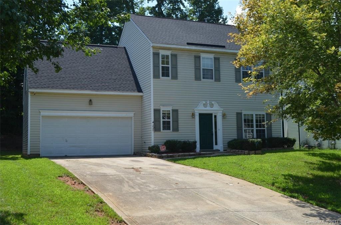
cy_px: 112
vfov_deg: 30.7
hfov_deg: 45.1
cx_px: 170
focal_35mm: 44
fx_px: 411
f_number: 8
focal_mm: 29
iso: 125
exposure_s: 1/250
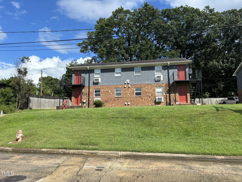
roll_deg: -1.6
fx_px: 182
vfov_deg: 53.1
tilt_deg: +10.1
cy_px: 91
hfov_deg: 67.3
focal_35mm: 26
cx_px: 121
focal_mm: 5.96
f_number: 1.6
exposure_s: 1/2857
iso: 50
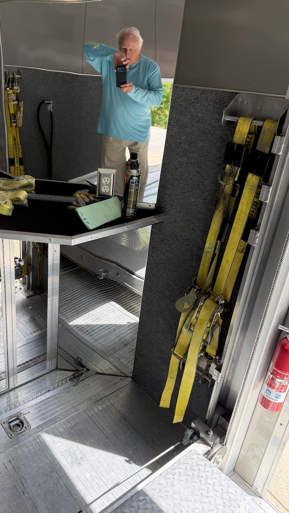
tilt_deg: -25.0
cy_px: 251
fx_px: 368
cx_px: 100
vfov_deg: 69.9
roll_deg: -4.6
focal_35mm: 27
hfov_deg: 42.4
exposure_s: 1/481
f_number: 1.78
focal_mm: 6.76
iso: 100
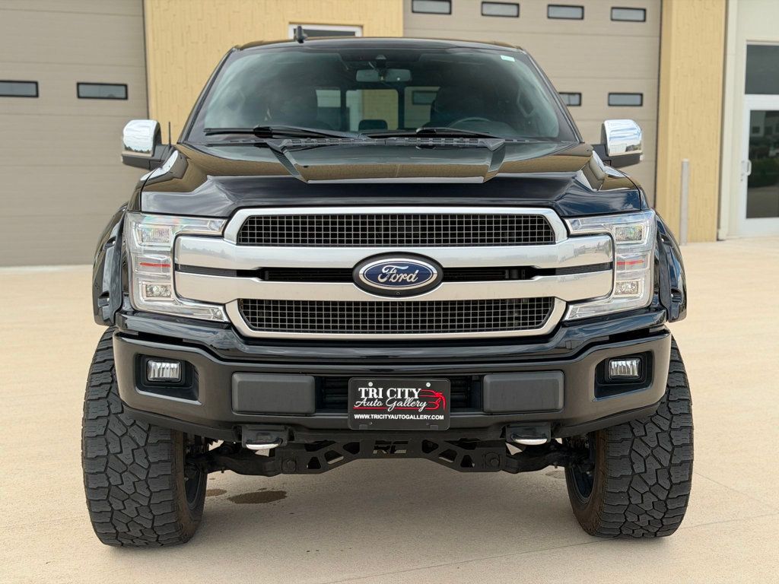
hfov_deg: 39.7
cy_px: 292
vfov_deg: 30.3
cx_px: 390
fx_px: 1080
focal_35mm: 48
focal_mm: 6.76
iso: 80
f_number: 1.78
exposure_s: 1/810
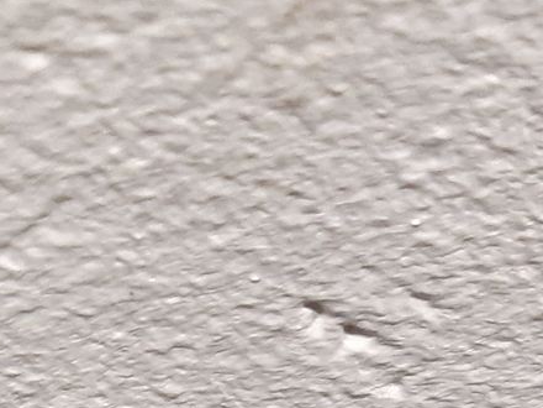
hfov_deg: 16.2
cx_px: 375
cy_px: 868
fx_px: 1898
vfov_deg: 10.9
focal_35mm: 121
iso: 250
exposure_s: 1/25
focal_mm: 3.93
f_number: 1.7
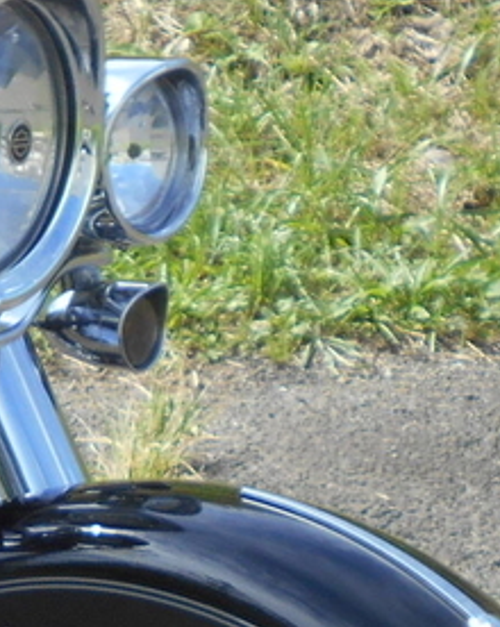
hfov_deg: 8.2
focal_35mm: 187
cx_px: 14
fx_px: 3467
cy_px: 722
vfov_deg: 10.2
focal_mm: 7.7
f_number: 4.2
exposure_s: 1/400
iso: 80
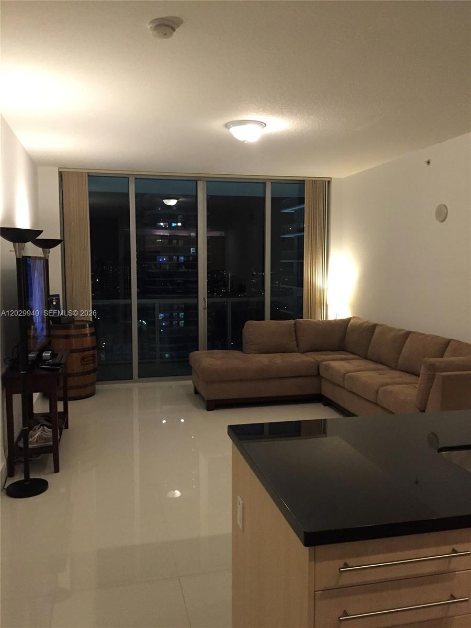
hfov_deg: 48.2
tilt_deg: -4.1
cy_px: 314
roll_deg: +0.0
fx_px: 526
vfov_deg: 61.7
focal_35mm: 29
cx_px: 236
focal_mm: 4.15
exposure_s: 1/24
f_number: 2.2
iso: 250
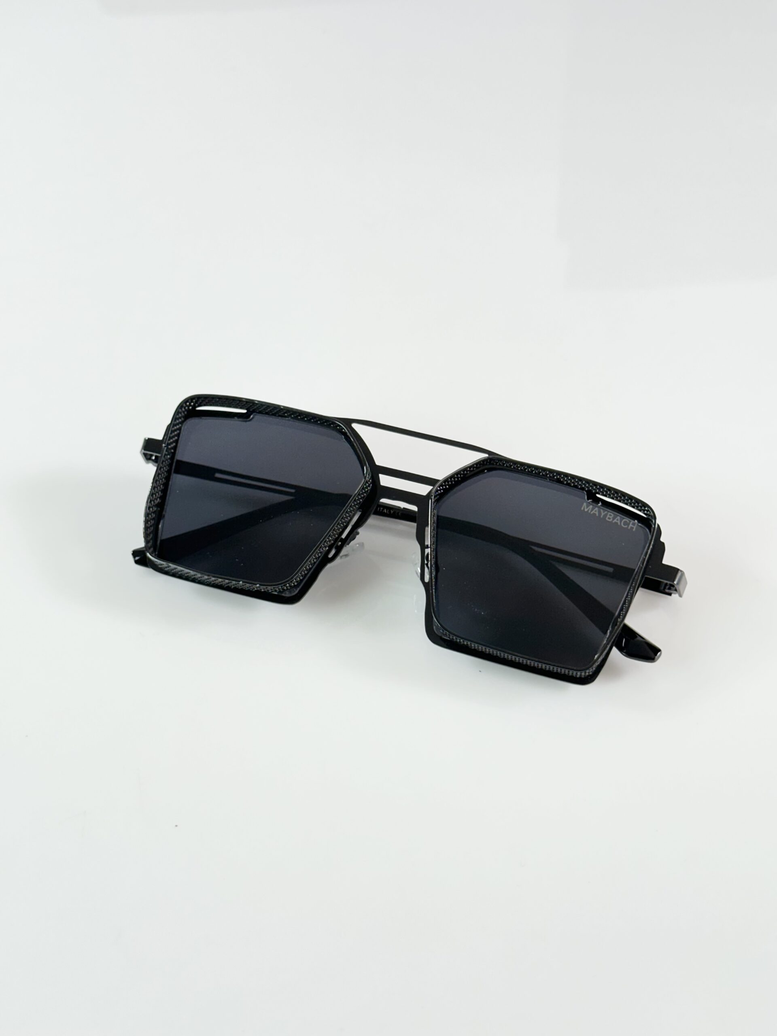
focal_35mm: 48
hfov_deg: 30.3
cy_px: 518
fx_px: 1437
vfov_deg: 39.7
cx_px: 388
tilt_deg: -47.6
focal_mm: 6.86
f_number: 1.78
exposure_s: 1/100
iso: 64
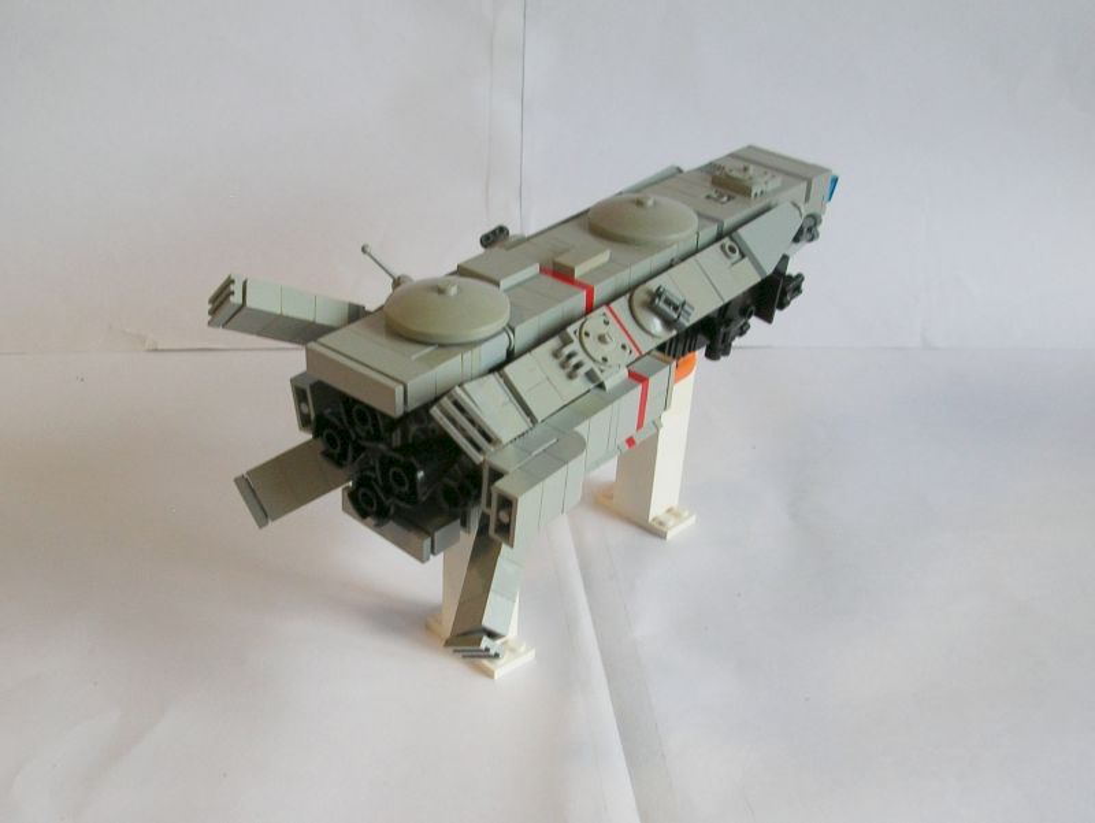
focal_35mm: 35
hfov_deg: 52.6
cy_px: 412
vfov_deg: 40.7
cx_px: 548
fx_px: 1108
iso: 50
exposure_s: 1/37.1
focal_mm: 5.8
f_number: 2.8
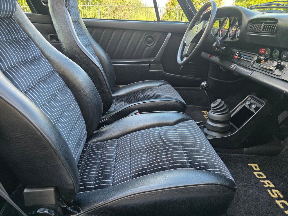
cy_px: 108
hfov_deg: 73.9
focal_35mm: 23
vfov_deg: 58.9
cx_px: 144
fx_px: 191
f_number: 1.7
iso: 160
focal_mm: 6.3
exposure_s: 1/180
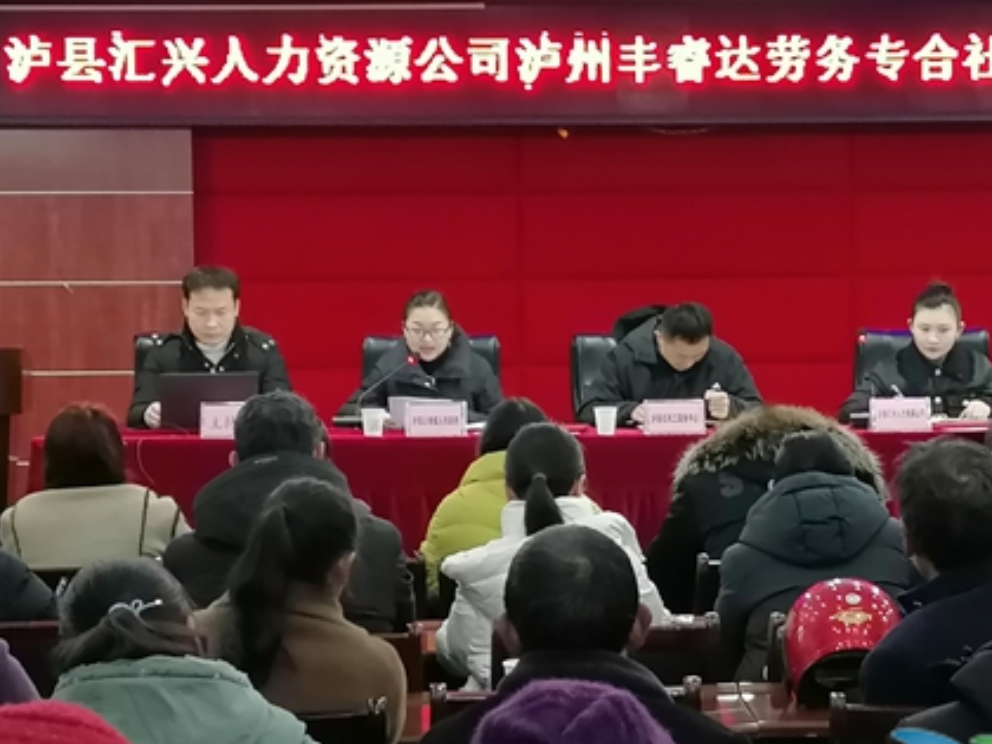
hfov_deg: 19.8
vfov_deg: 14.9
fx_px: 2837
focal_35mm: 99
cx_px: 668
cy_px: 411
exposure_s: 1/25
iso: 320
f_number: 1.8
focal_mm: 5.3
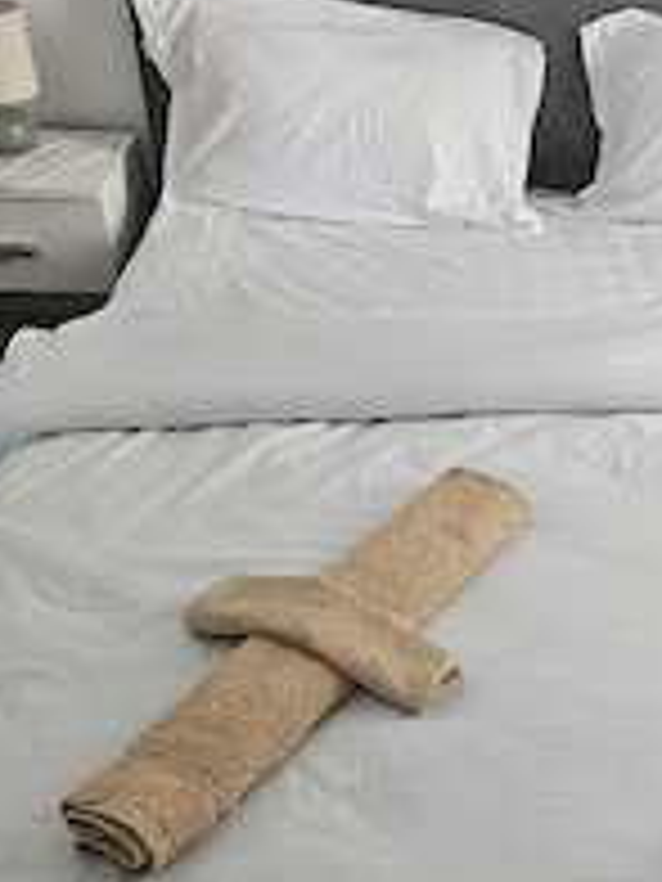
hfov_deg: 29.2
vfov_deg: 40.2
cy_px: 540
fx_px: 1198
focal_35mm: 47
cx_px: 635
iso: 320
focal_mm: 6.3
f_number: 1.7
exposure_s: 1/143
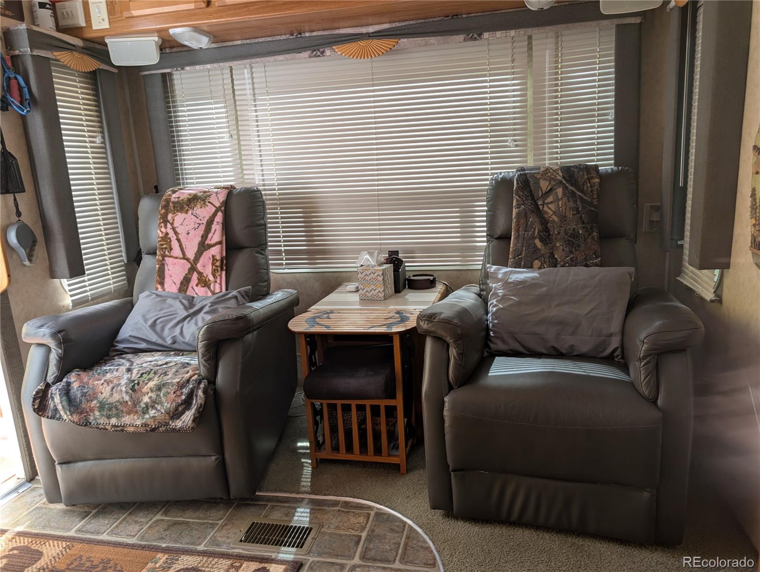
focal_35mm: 24
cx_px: 380
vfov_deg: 56.9
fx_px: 528
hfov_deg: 71.5
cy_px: 286
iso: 20
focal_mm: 6.9
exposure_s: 1/24.4
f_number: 1.68
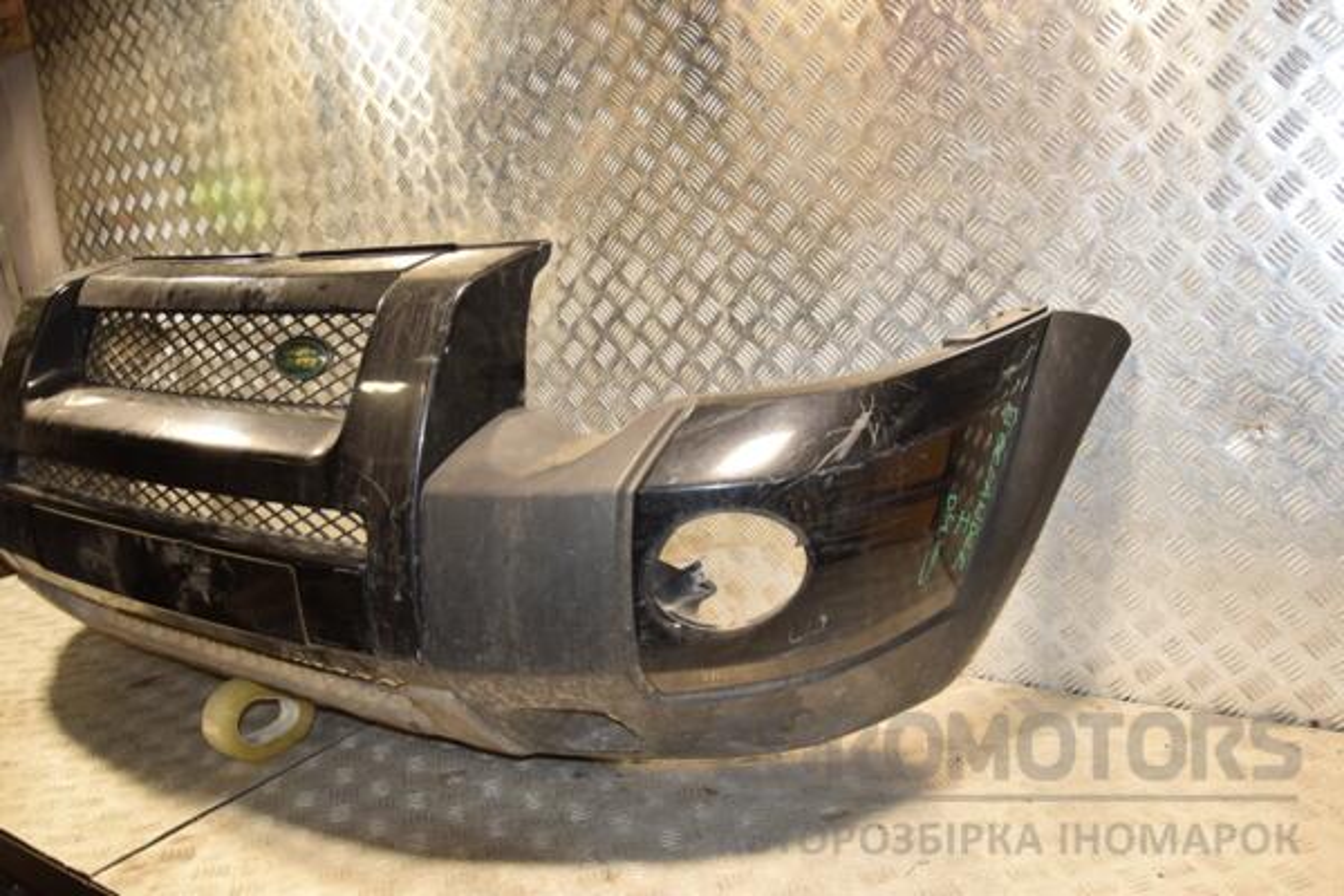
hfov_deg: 67.4
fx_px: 1008
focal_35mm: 27
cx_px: 672
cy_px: 448
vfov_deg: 47.9
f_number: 5
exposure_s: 1/160
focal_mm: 18
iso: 800
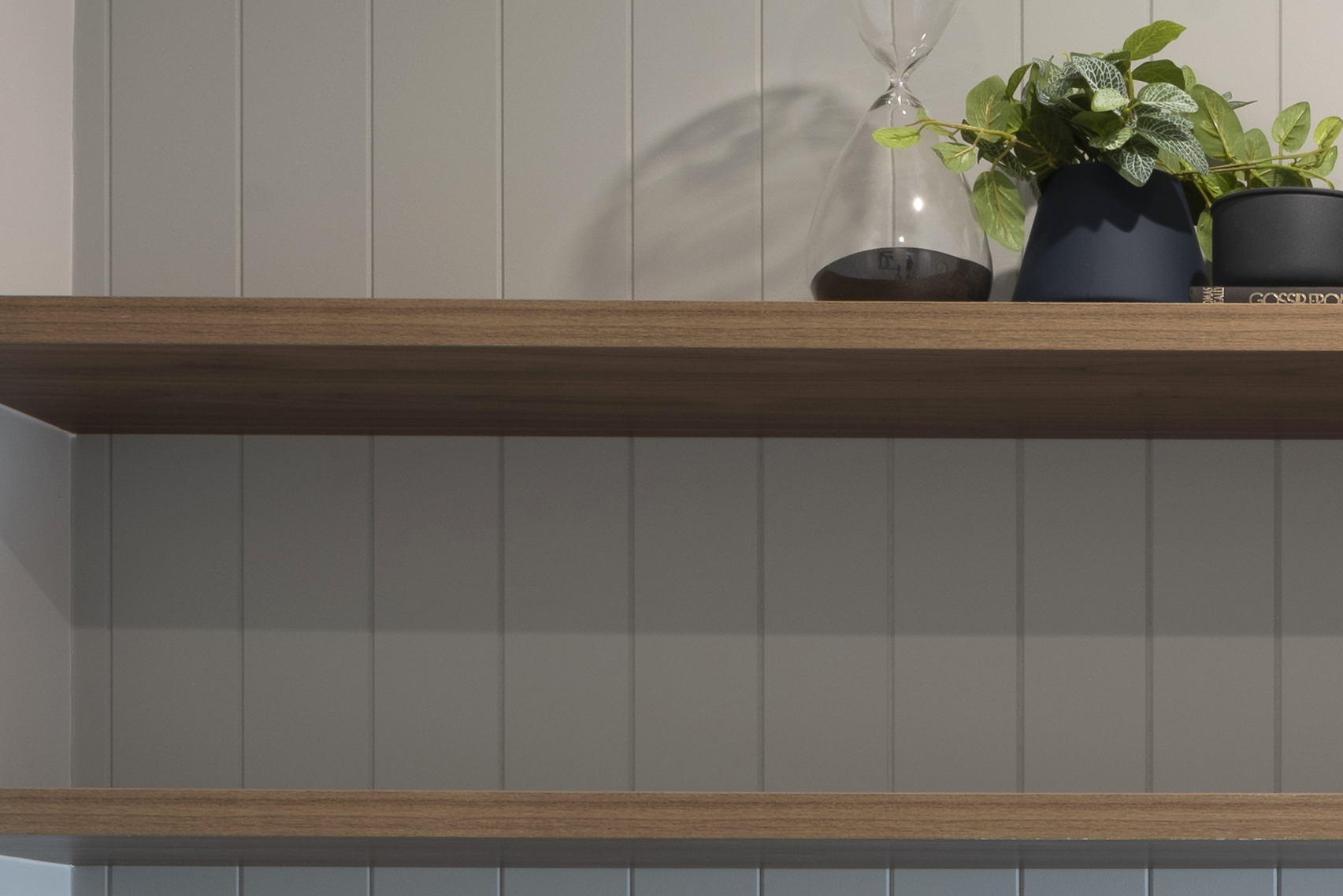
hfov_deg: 22.3
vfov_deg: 15.8
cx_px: 1733
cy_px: 1172
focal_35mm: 82
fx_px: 3060
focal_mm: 19
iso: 64
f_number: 13
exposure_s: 2
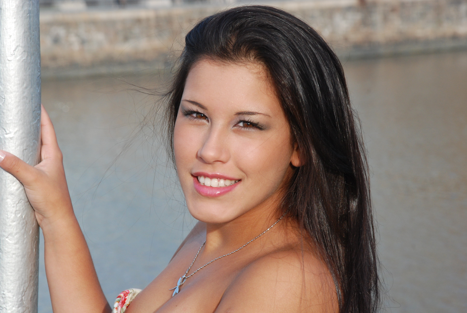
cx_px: 234
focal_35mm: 150
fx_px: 1948
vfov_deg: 9.2
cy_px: 156
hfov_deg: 13.7
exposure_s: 1/125
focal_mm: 100
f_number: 14
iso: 400
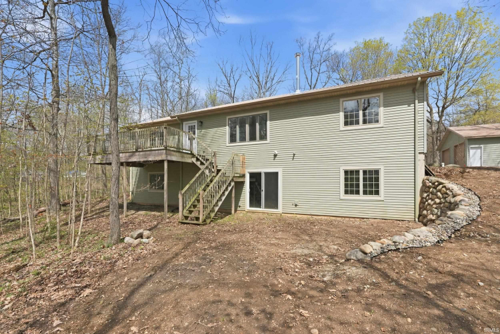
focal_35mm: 15
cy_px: 167
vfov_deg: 77.3
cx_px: 250
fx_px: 208
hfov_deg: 100.4
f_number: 5
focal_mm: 10
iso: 800
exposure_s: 1/3200
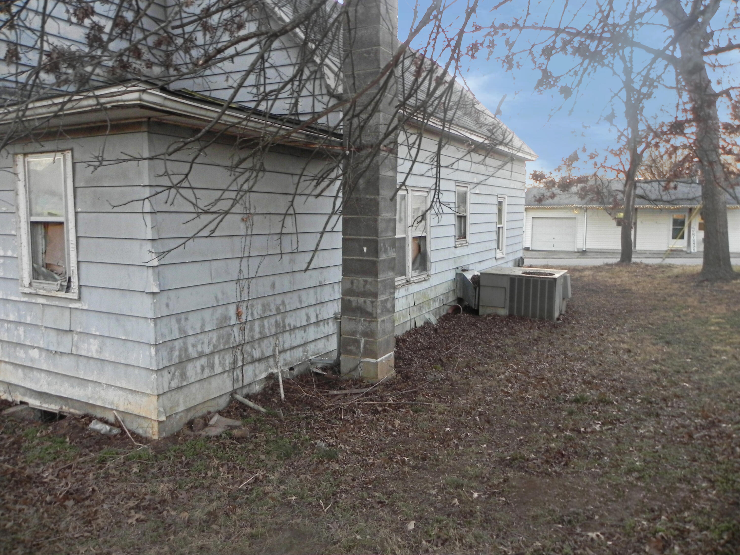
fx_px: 556
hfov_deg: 67.3
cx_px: 370
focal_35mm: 26
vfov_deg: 53.1
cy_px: 278
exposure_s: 1/30
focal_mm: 4.6
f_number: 2.8
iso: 163
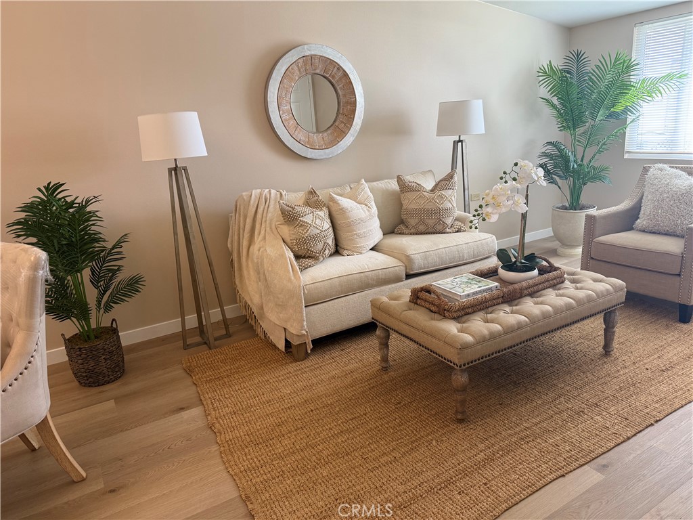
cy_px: 260
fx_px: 480
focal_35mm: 24
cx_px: 346
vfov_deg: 56.8
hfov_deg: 71.6
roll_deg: +4.2
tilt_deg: -14.8
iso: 160
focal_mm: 6.76
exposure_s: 1/60
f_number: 1.78
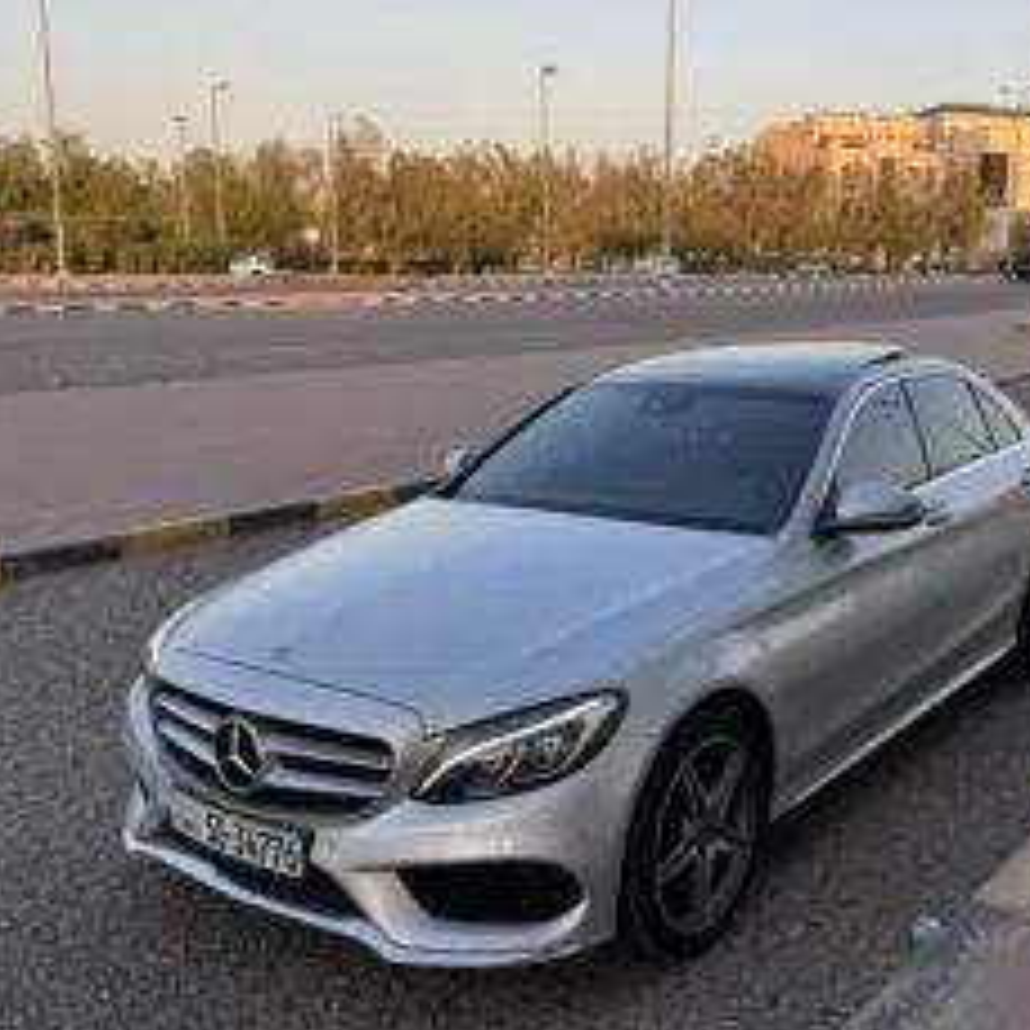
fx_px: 1246
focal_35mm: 37
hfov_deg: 44.7
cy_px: 499
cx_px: 621
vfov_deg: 44.9
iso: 160
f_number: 1.78
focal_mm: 6.76
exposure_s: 1/1488
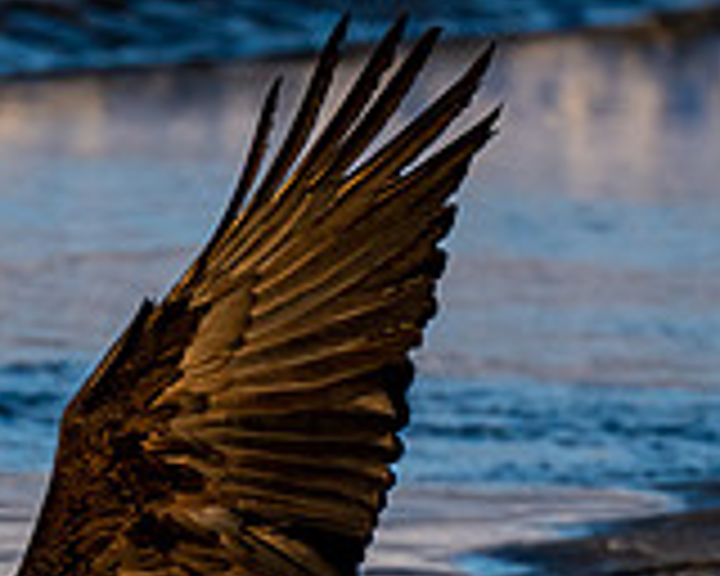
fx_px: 64056
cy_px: 590
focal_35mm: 3006
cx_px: 369
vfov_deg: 0.5
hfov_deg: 0.6
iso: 500
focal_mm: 600
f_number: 4
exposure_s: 1/2000
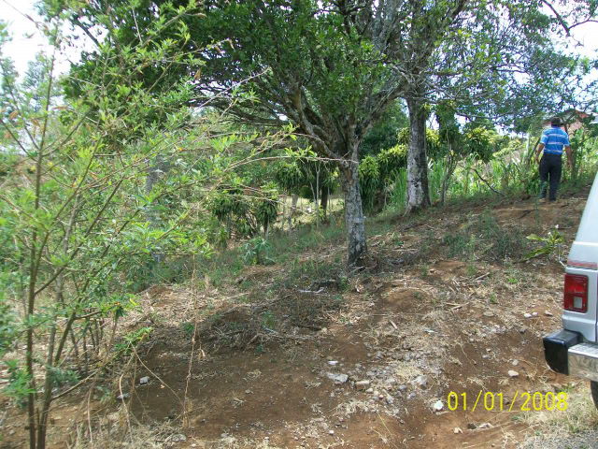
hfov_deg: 51.4
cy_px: 224
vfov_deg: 39.7
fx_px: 622
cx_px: 299
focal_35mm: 36
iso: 64
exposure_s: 1/320
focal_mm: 6
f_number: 2.7
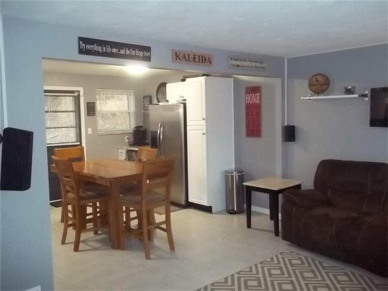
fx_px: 359
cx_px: 194
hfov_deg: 56.8
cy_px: 146
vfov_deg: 44.2
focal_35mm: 32
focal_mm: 5.7
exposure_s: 1/30
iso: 320
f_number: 2.9
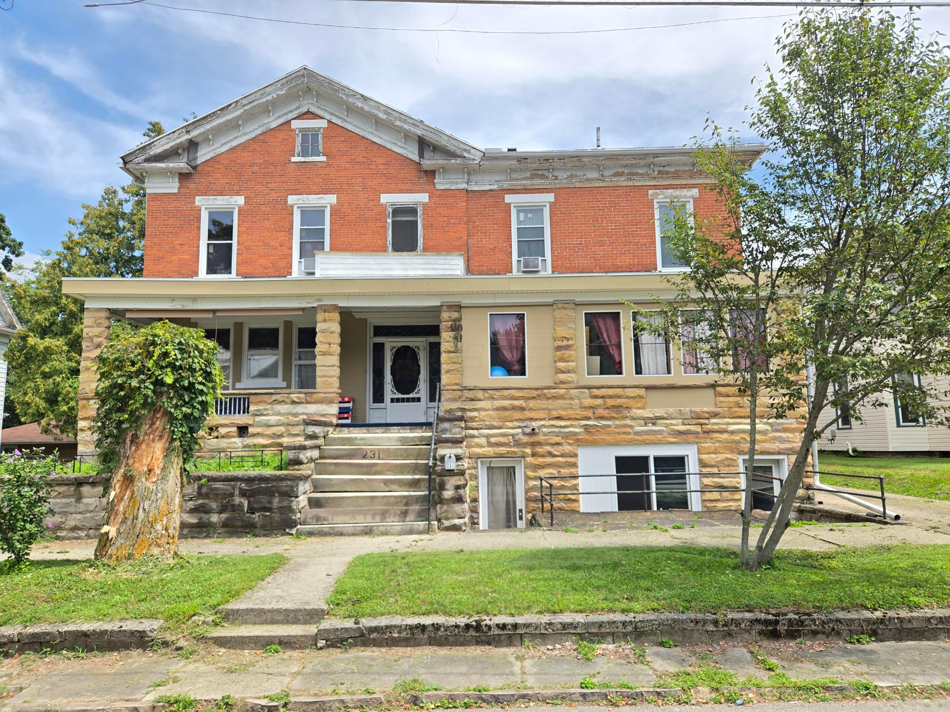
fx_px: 631
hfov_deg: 73.9
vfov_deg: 58.9
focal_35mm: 23
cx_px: 475
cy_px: 356
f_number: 1.8
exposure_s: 1/885
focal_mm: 5.4
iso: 25
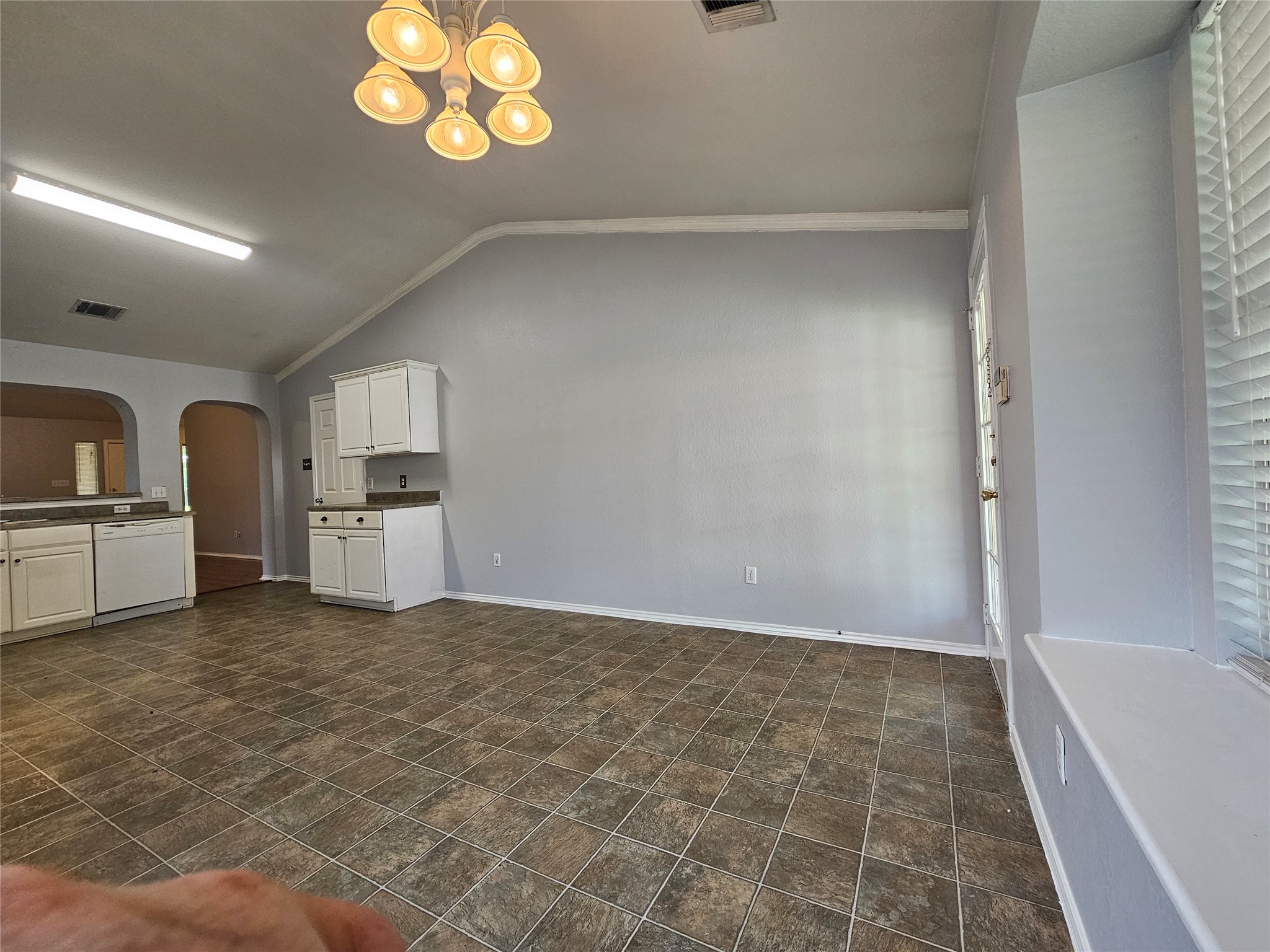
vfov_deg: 89.9
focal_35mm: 13
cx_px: 635
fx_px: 477
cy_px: 476
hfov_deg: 106.2
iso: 125
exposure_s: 1/60
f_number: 2.2
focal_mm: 2.2
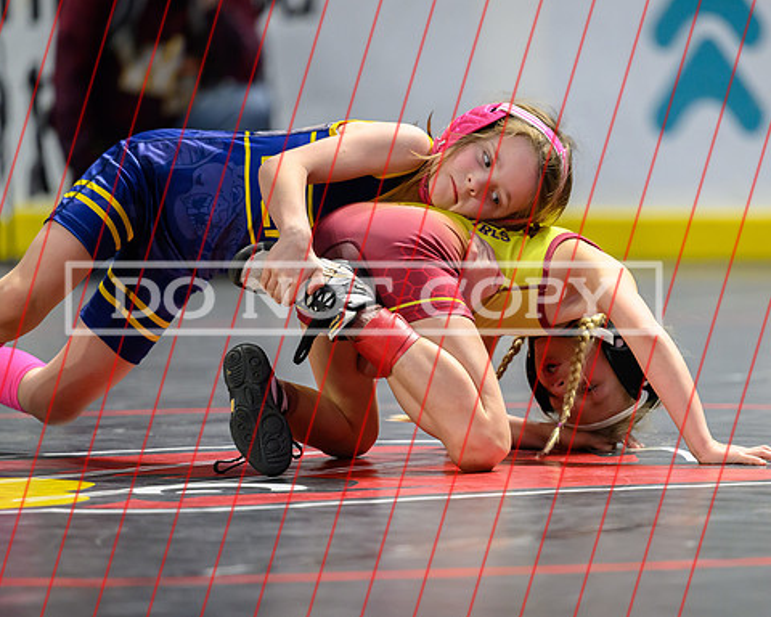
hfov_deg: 7.3
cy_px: 347
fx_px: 6024
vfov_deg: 5.9
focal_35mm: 264
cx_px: 459
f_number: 2.8
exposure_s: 1/800
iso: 3600
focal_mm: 175
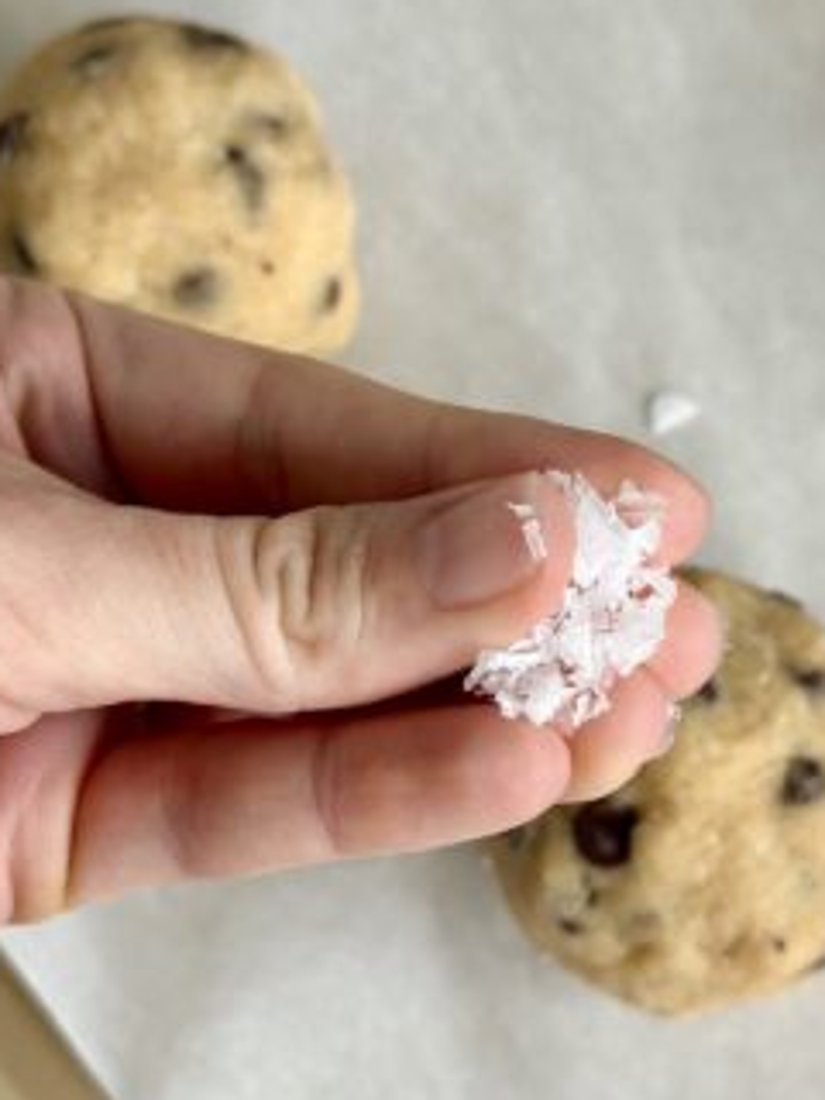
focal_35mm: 75
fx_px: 2383
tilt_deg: -79.6
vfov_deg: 26.0
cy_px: 564
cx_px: 603
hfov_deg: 19.5
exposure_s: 1/412
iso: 80
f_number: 1.78
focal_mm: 6.86
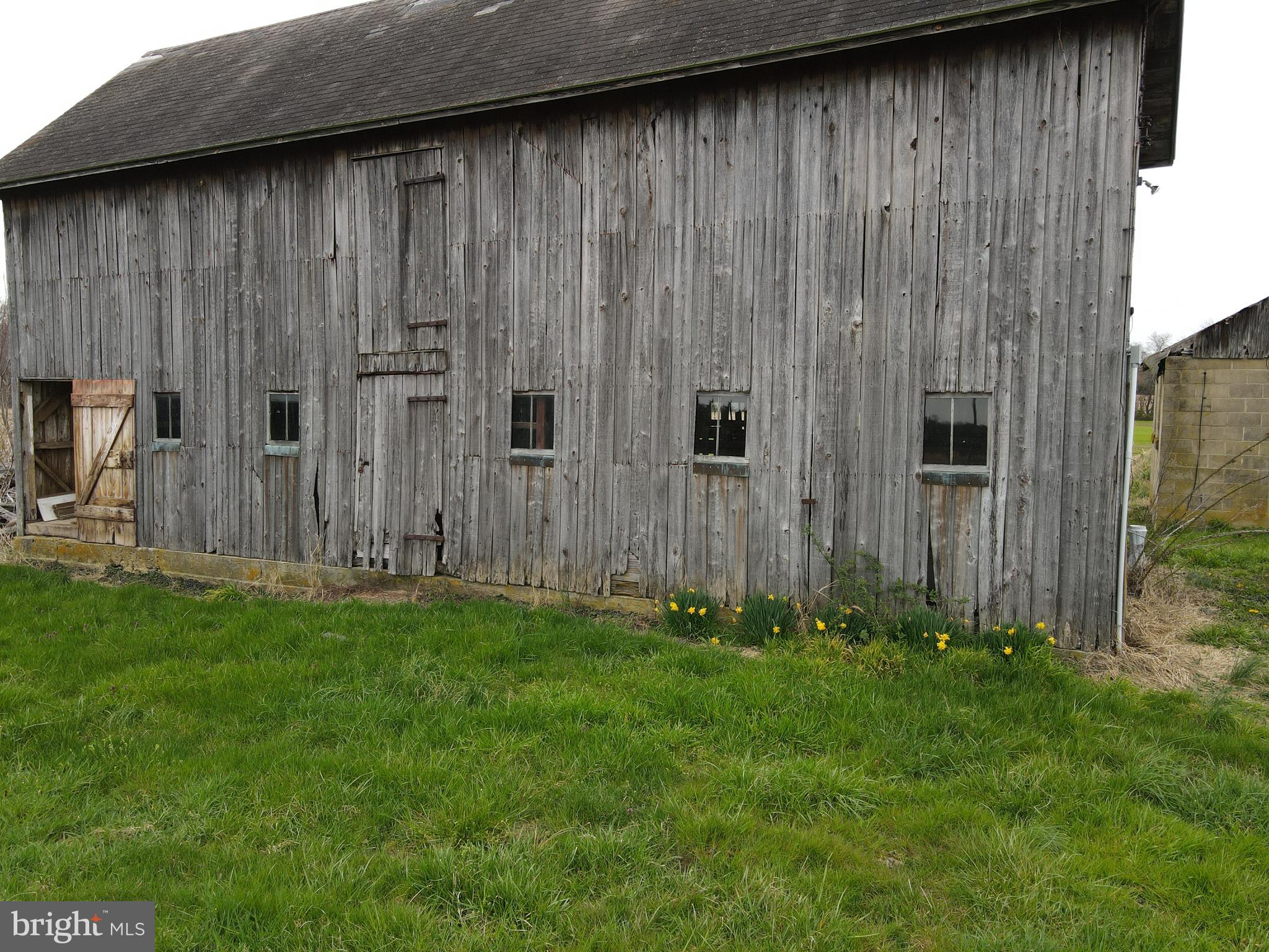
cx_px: 634
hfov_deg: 71.6
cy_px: 476
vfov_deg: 56.8
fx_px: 880
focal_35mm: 24
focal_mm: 4.5
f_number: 2.8
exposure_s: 1/240
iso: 100
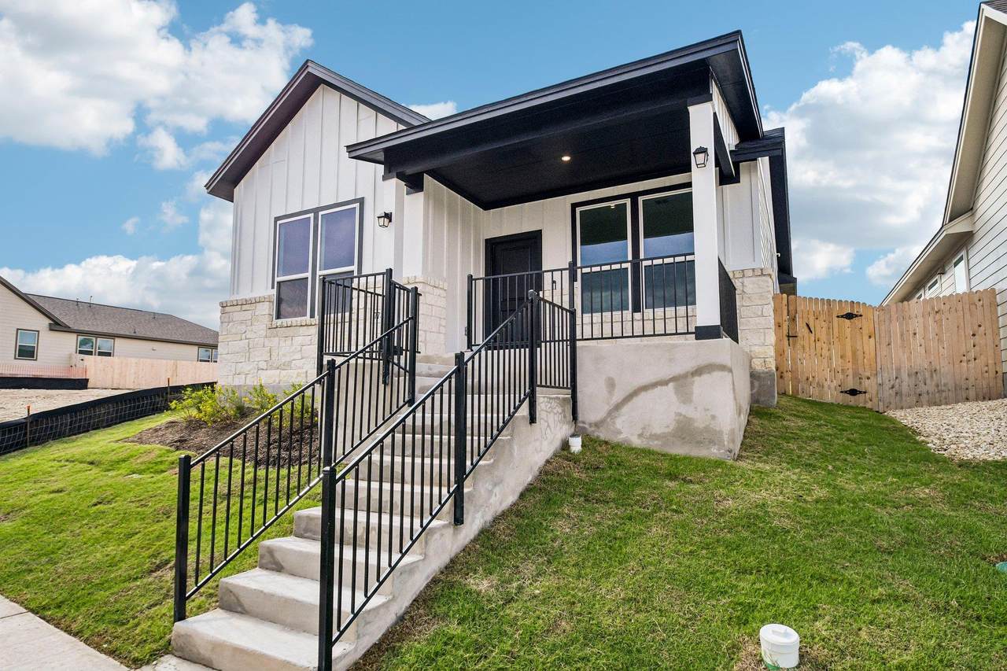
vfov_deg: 67.4
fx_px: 503
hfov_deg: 90.0
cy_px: 336
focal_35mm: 18
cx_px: 504
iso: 400
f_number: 8
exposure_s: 1/640
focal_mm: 12
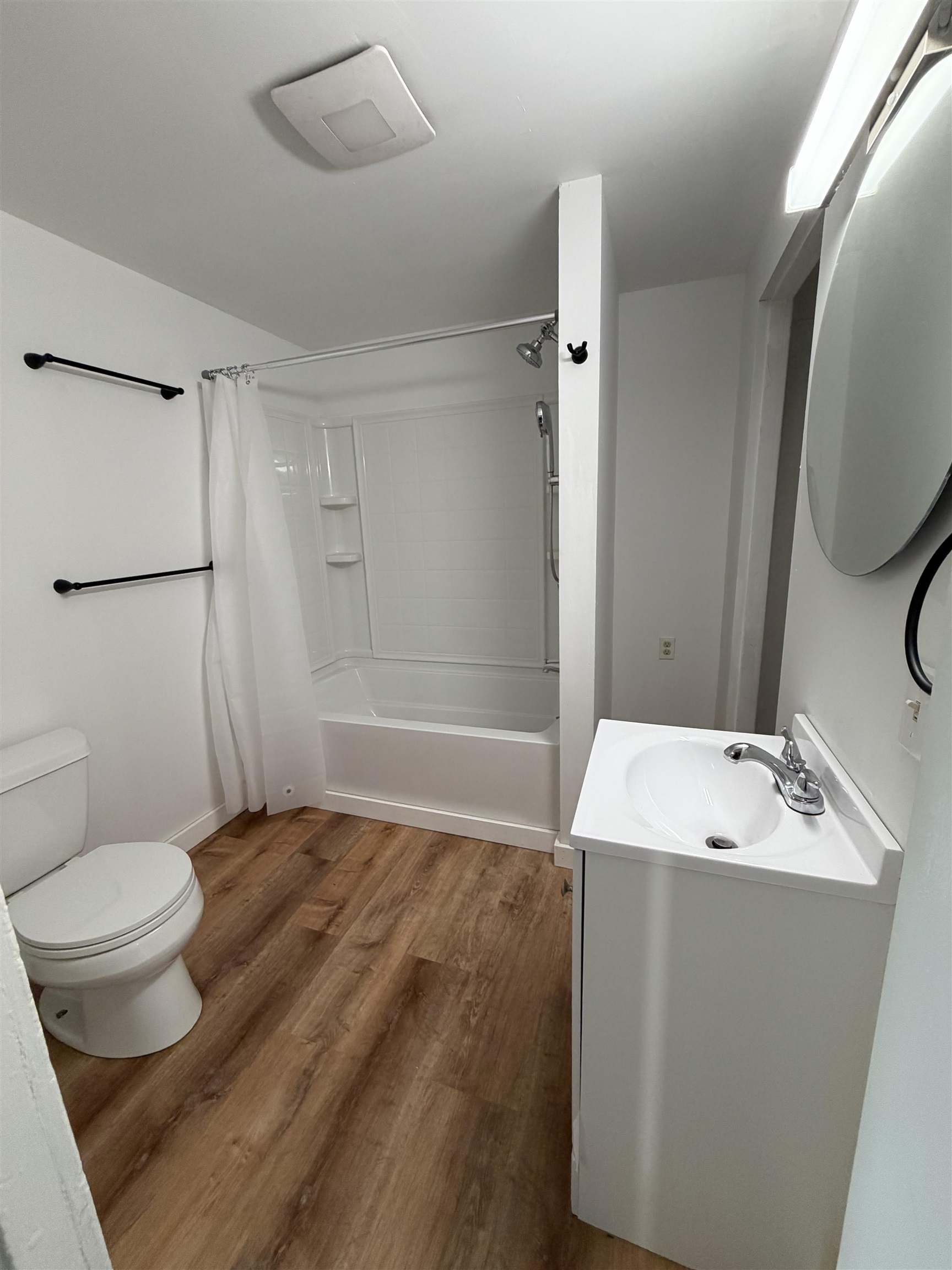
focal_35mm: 14
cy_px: 635
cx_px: 476
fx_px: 513
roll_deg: +1.7
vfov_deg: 102.1
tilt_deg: -12.3
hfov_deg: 85.7
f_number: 2.2
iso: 250
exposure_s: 1/120
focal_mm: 2.22
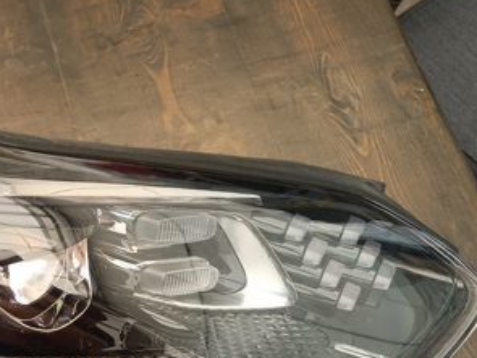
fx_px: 716
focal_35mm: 52
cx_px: -2
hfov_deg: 33.6
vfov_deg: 27.6
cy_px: 270
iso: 50
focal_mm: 6.14
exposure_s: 1/117
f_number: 1.65
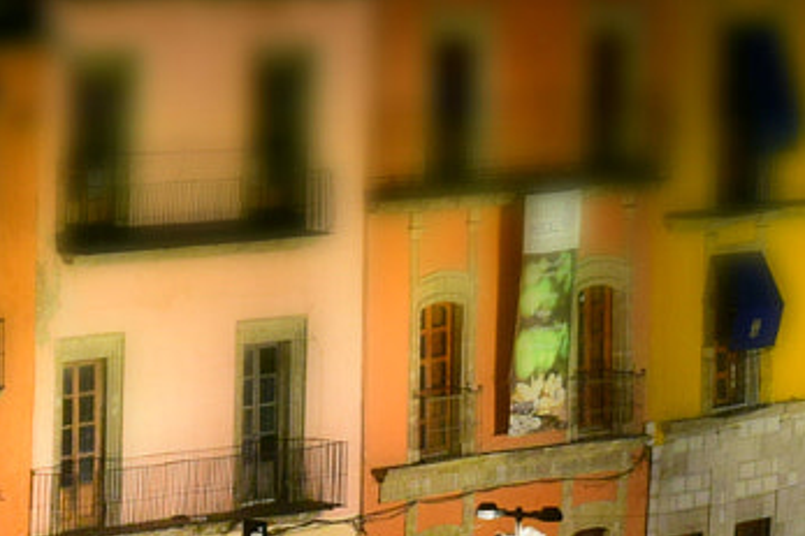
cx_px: 1480
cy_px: 770
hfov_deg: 5.3
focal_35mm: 380
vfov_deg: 3.6
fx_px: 8500
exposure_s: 1/15
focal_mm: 55
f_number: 5.6
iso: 1600
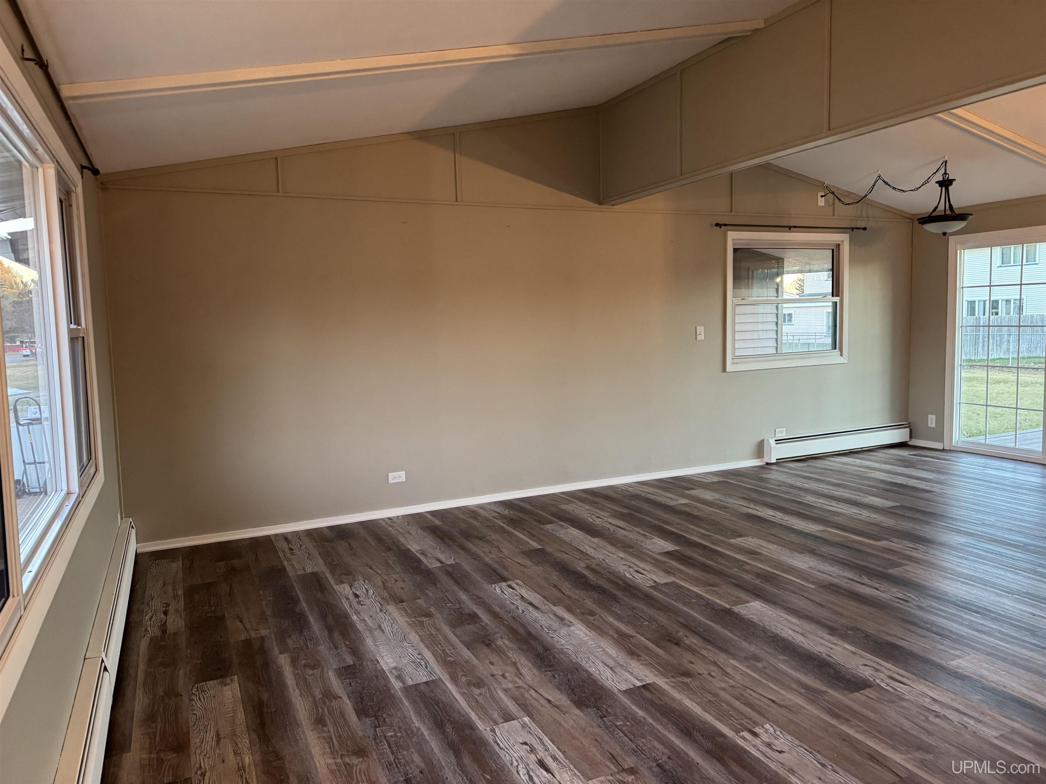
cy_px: 392
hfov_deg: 71.6
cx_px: 523
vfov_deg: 56.8
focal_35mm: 24
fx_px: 725
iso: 400
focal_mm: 6.76
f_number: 1.78
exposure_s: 1/60
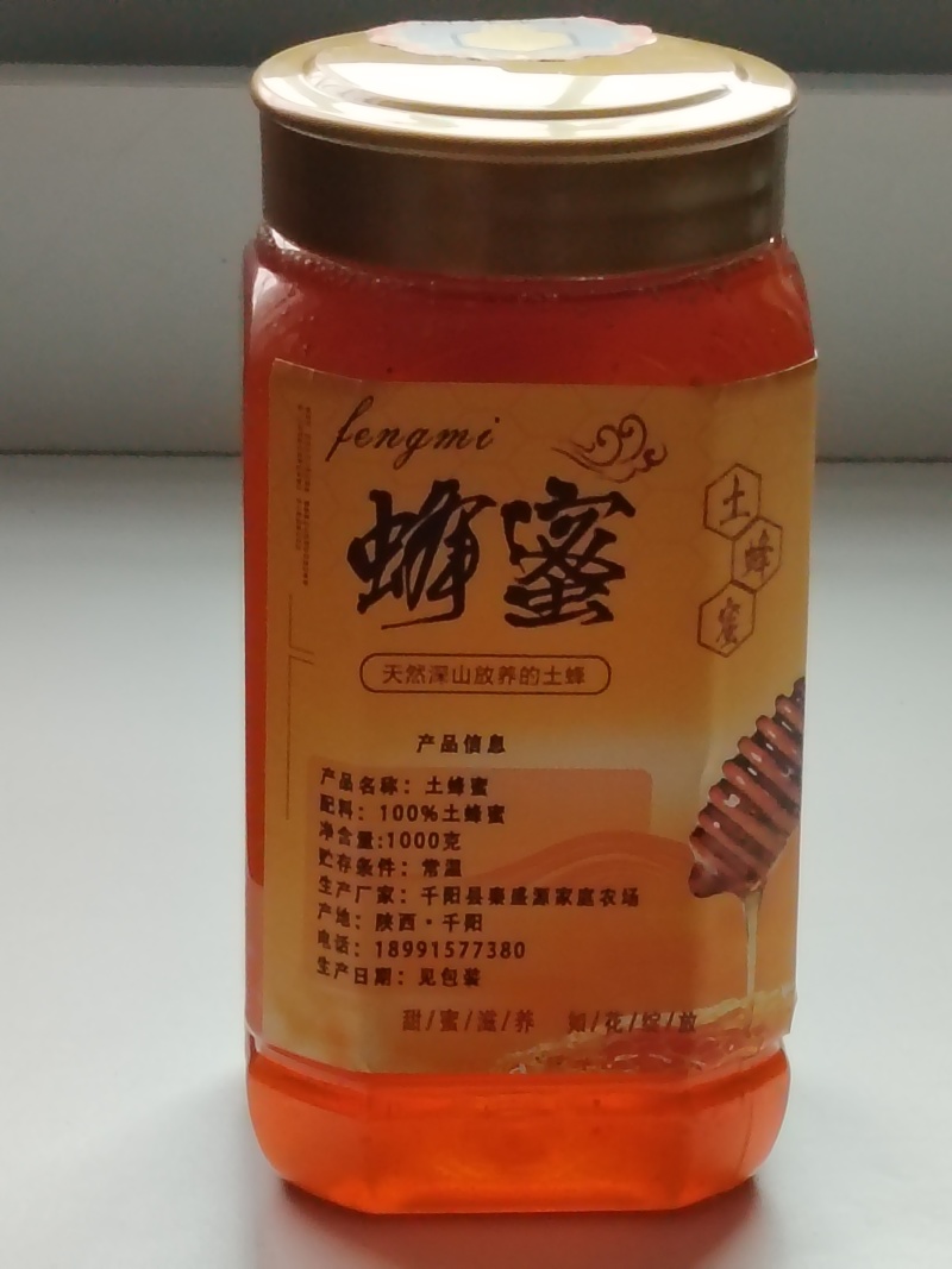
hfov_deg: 11.1
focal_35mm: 133
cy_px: 634
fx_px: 4878
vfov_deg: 14.8
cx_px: 476
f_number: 1.75
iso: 456
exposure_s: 1/25
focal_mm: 5.25
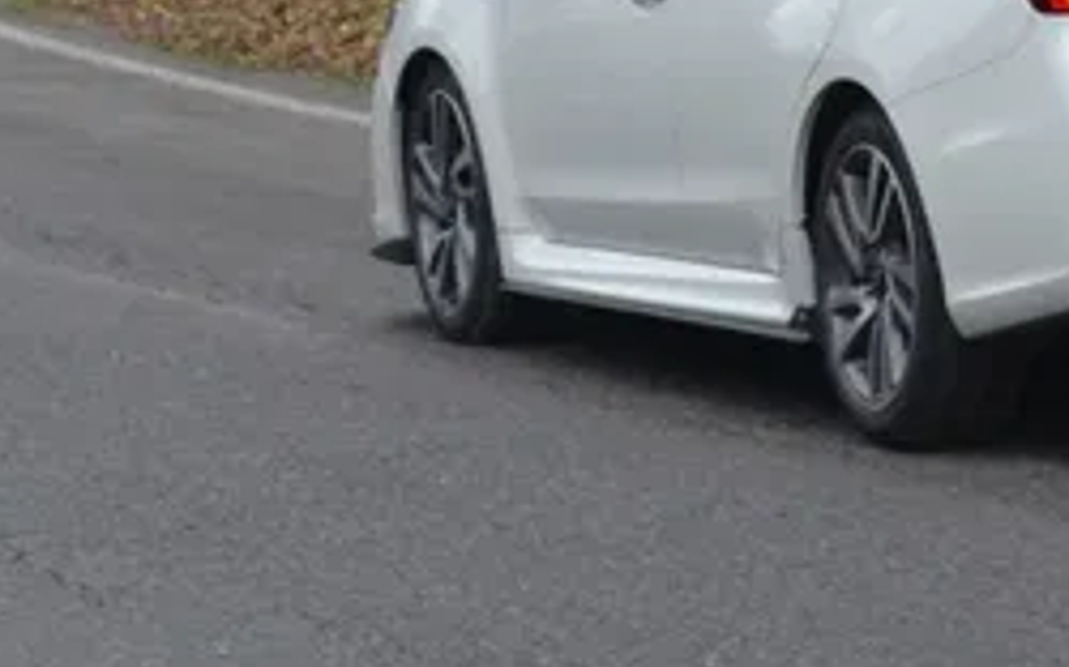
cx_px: 650
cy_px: -173
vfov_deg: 5.1
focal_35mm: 256
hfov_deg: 8.2
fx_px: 7468
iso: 800
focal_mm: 35
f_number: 5
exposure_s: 1/640
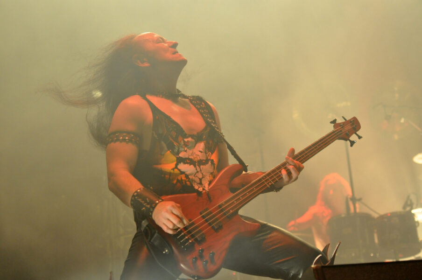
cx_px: 211
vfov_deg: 13.0
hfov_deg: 19.5
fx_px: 1229
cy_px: 140
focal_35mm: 105
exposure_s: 1/125
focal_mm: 70
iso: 1250
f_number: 2.8
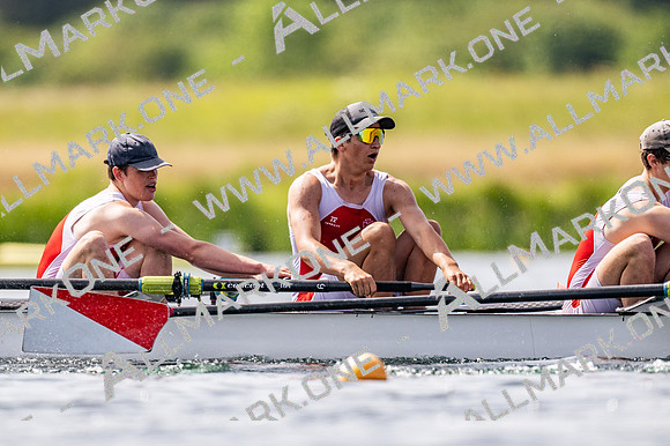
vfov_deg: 1.5
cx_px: 335
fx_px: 16740
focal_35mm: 900
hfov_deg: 2.3
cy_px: 223
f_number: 4
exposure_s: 1/2500
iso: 200
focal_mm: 600
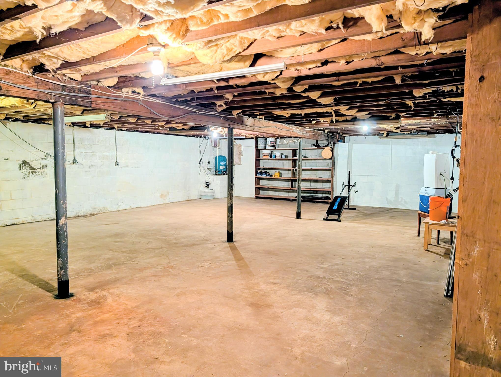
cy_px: 188
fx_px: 348
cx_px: 250
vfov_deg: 56.9
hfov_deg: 71.5
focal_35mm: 24
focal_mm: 6.9
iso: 295
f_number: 1.68
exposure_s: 1/60
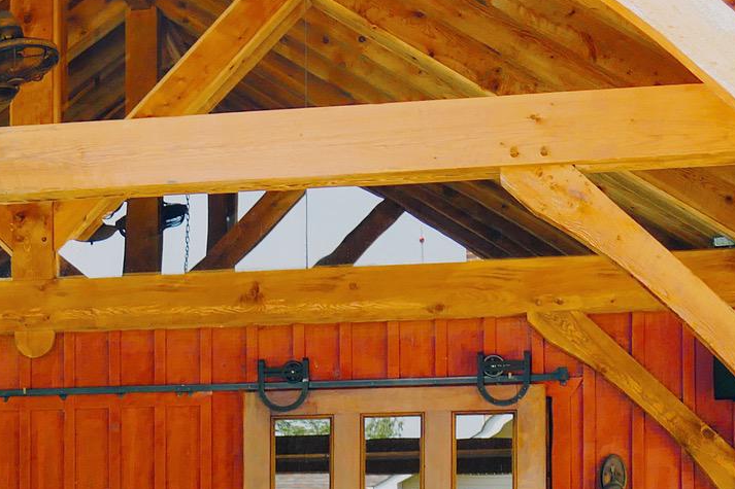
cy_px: 646
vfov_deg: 9.9
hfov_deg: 14.6
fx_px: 2755
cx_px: -207
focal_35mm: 135
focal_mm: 17
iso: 125
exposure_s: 1/100
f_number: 3.3
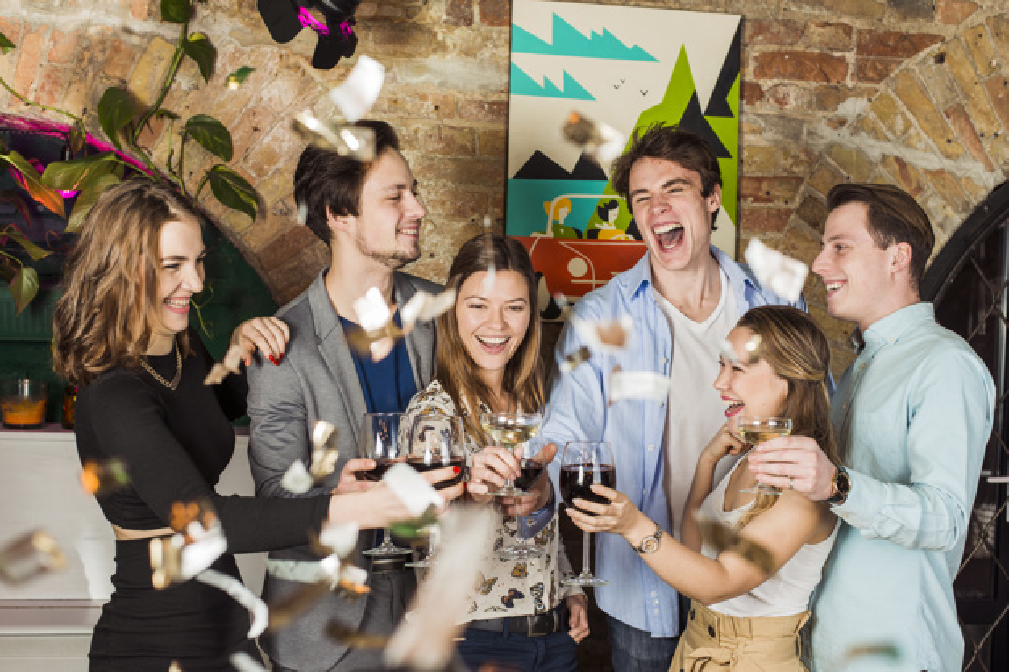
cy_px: 336
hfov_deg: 39.6
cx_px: 504
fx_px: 1401
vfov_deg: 27.0
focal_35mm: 50
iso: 320
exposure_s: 1/100
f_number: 5.6
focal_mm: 50
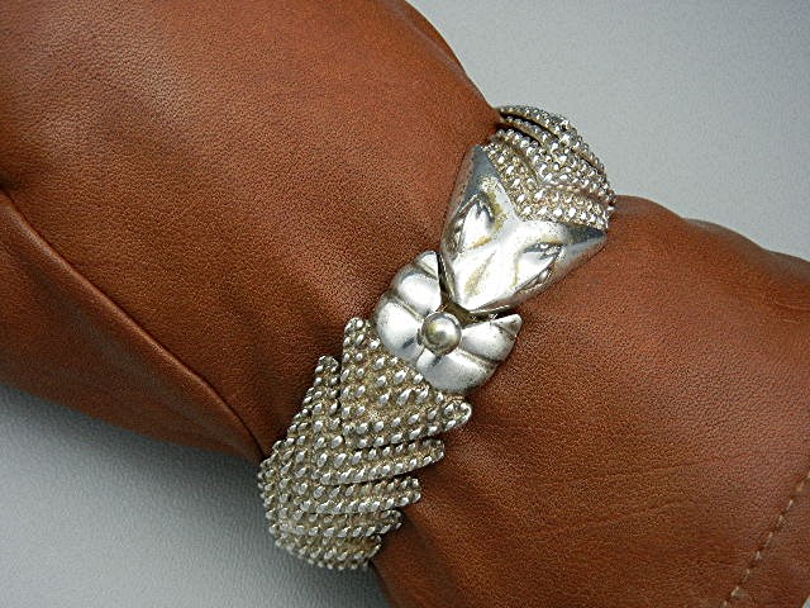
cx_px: 405
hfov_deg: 28.6
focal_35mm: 68
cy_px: 304
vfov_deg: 21.6
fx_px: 1591
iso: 400
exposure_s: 1/25.4
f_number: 4.1
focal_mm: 12.2
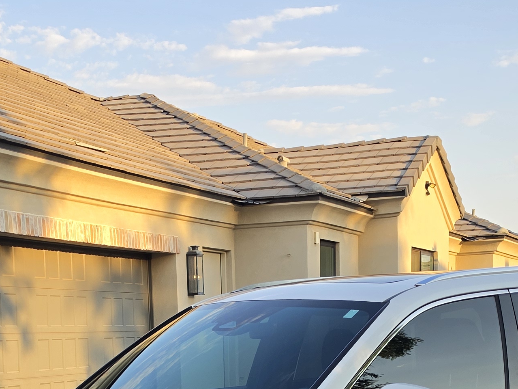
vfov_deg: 19.1
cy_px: 488
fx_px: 1077
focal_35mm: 72
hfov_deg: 27.0
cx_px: 230
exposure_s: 1/1659
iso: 64
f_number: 1.4
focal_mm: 6.5
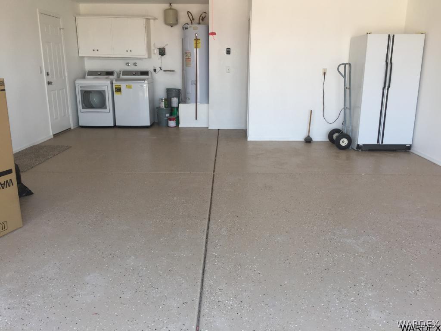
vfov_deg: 48.2
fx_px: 369
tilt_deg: -14.9
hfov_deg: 61.7
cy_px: 166
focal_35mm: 29
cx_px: 220
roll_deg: -1.4
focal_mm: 4.15
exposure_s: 1/169
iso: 32
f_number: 2.2
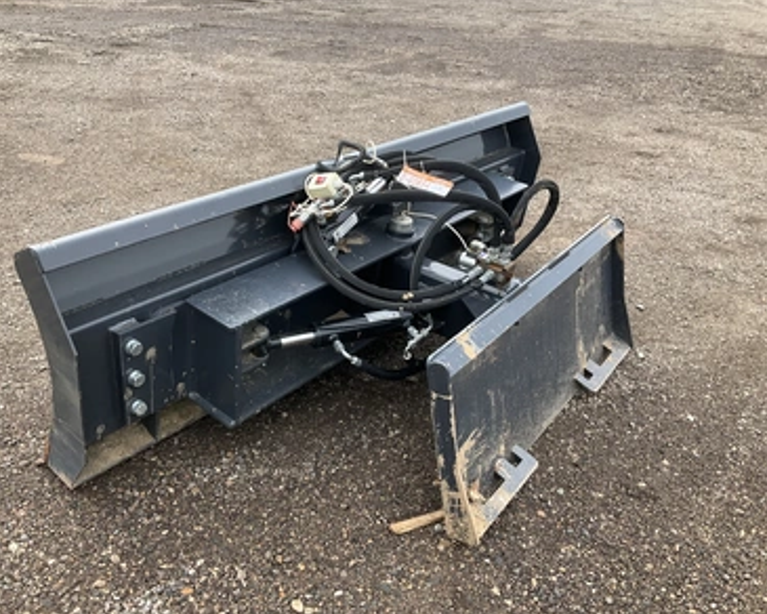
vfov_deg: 47.1
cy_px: 311
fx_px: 704
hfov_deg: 57.1
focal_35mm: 31
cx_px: 351
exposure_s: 1/348
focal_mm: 3
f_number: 1.8
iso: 25
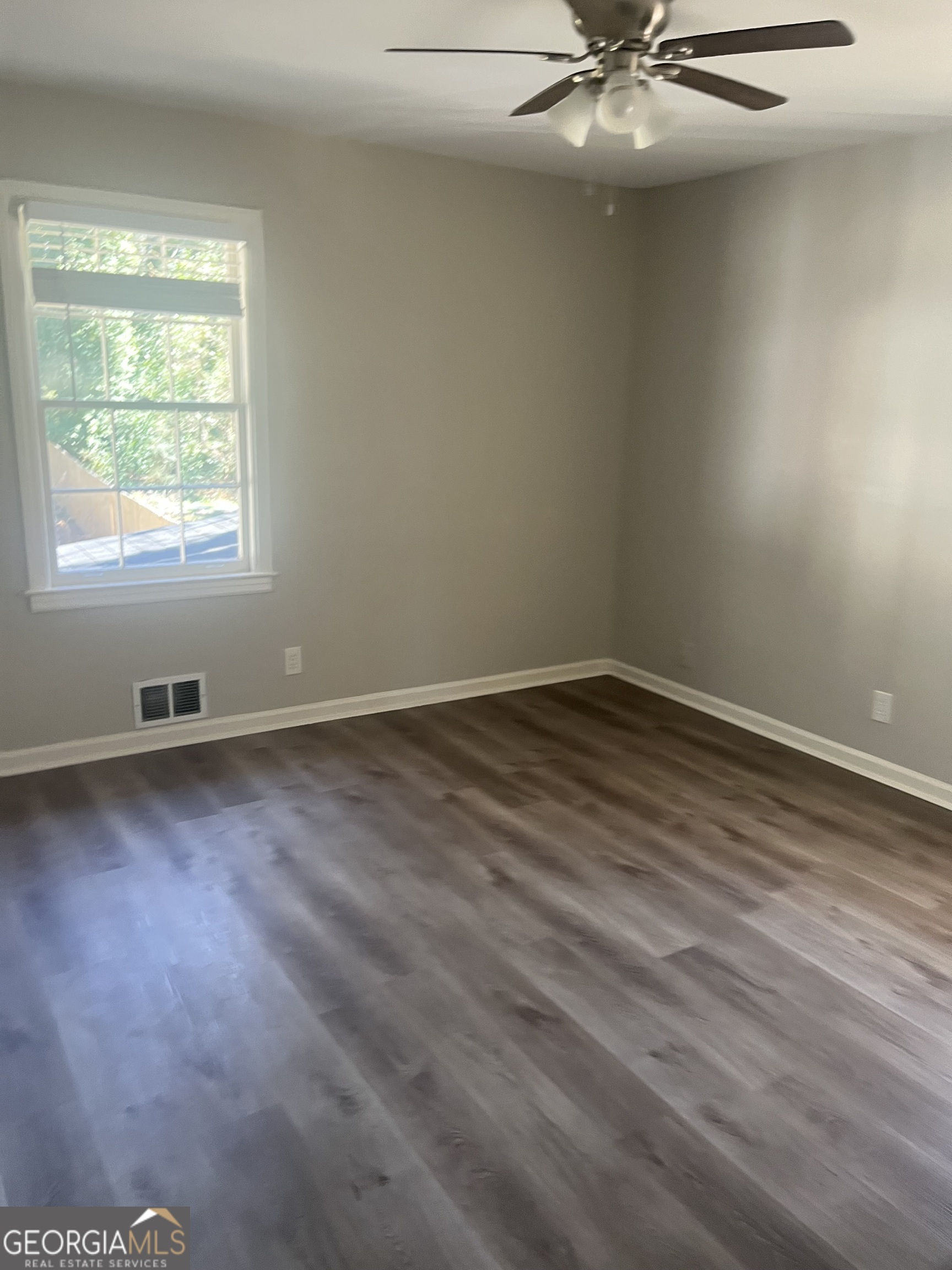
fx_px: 953
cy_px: 635
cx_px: 476
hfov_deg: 53.1
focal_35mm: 26
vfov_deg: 67.3
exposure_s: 1/70
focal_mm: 5.1
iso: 125
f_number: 1.6
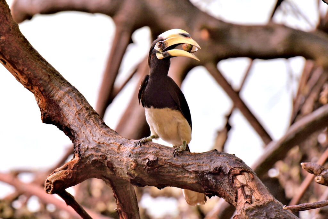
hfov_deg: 5.4
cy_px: 110
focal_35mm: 380
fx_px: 3462
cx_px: 164
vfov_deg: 3.6
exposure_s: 1/125
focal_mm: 380
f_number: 5.6
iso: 250
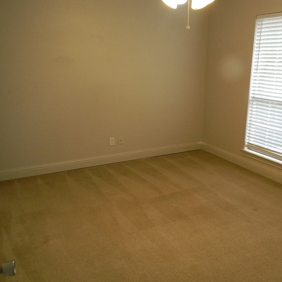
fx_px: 313
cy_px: 142
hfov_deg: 48.1
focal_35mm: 34
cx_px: 171
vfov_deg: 48.5
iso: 400
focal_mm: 5
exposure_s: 1/52.6
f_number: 3.5
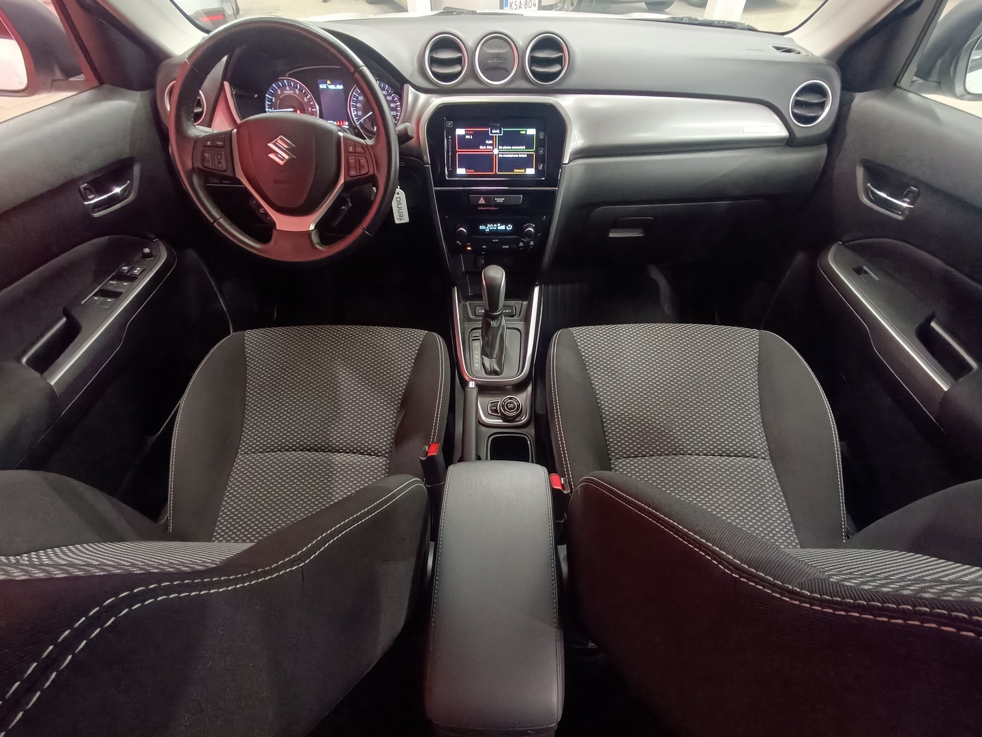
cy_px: 368
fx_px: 454
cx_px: 491
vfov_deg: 78.1
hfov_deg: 94.5
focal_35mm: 16
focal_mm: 1.66
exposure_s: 1/33.3
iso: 796
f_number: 2.2
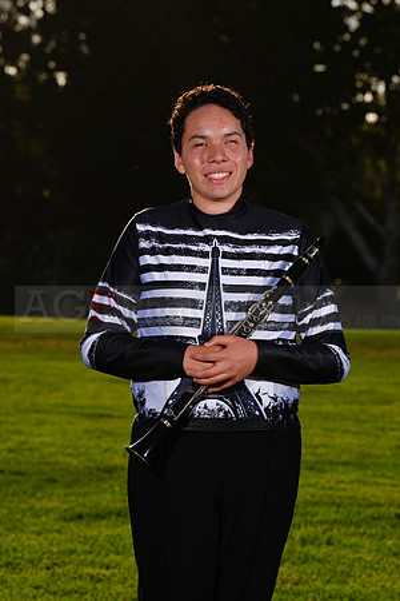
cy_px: 300
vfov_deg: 11.3
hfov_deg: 7.5
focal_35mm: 182
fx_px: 3033
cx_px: 200
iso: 125
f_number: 11
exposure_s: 1/250
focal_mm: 182
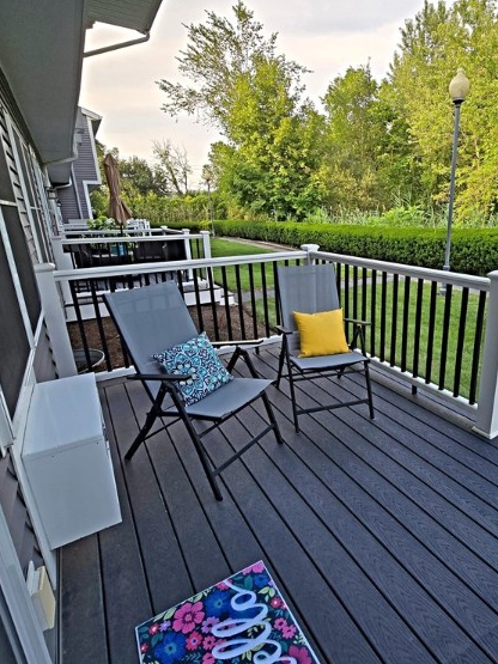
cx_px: 330
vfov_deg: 87.7
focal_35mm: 18
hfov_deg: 69.6
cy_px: 322
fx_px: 345
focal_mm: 2.2
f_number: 2.2
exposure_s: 1/383
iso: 50
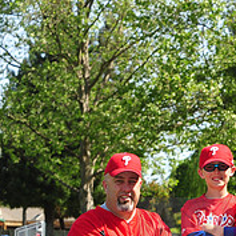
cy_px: 215
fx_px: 1843
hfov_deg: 7.2
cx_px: 361
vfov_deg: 7.3
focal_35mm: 239
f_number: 8
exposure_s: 1/250
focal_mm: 86
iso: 200
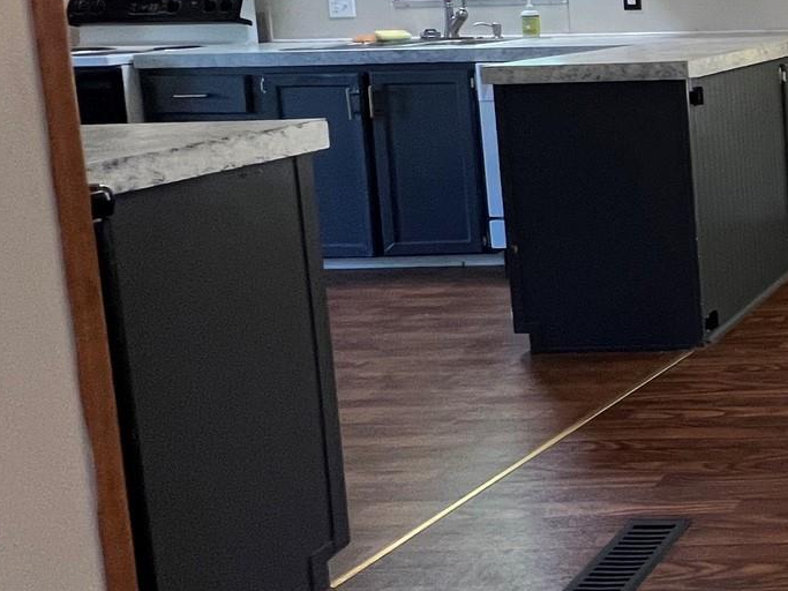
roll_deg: +1.5
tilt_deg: -5.1
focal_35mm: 39
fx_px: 888
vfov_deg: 34.7
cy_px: 57
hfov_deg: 29.6
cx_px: 1169
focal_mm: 1.57
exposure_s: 1/60
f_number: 1.8
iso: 200
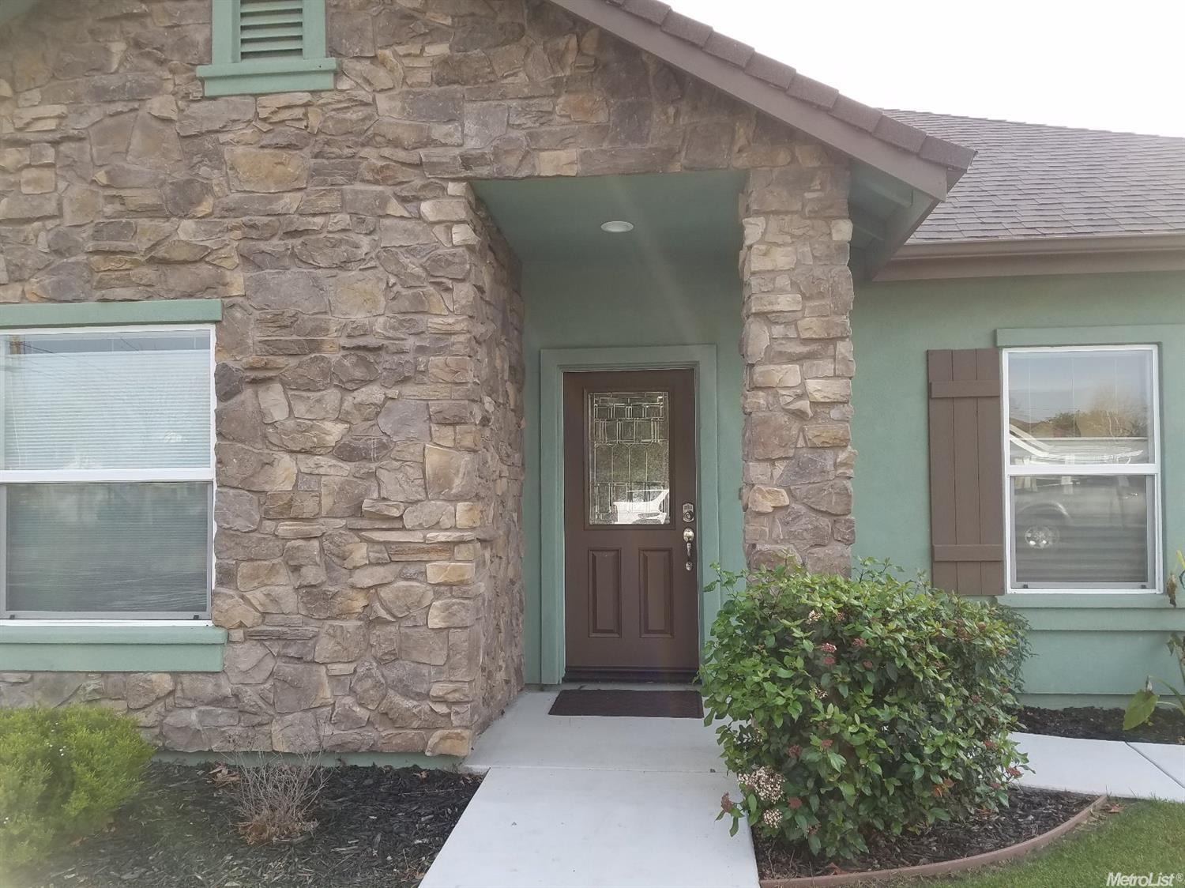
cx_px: 592
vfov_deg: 53.0
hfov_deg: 67.3
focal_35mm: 26
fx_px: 890
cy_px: 444
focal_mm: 4.2
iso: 50
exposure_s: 1/387
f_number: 1.7
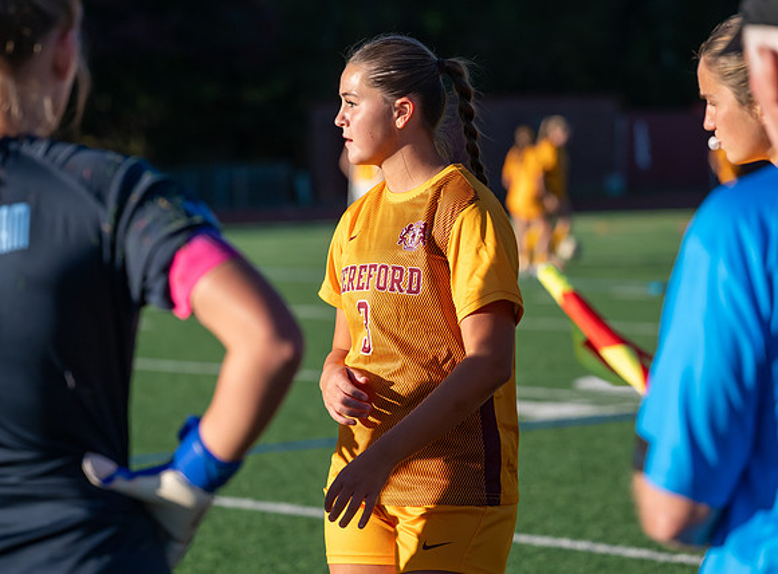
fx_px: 3354
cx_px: 359
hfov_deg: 13.2
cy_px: 218
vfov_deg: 9.8
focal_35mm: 150
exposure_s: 1/4000
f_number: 2.8
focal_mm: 92
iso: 360
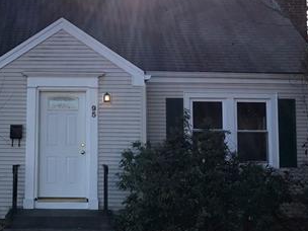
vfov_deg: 24.8
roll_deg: -1.2
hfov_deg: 31.8
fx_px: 525
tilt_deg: +5.6
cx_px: 62
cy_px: 117
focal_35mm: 59
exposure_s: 1/1473
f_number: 1.8
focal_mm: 3.99
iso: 20
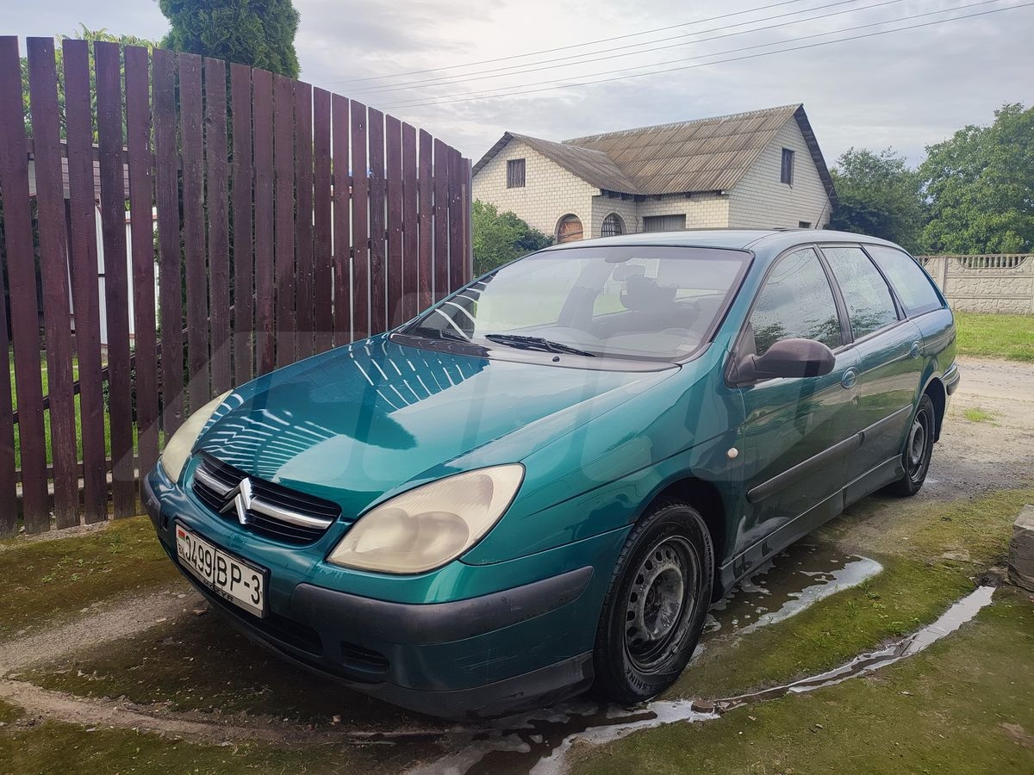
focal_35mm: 24
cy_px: 388
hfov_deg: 71.6
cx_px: 517
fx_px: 717
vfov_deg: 56.8
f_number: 1.89
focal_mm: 5.89
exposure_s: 1/315
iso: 50
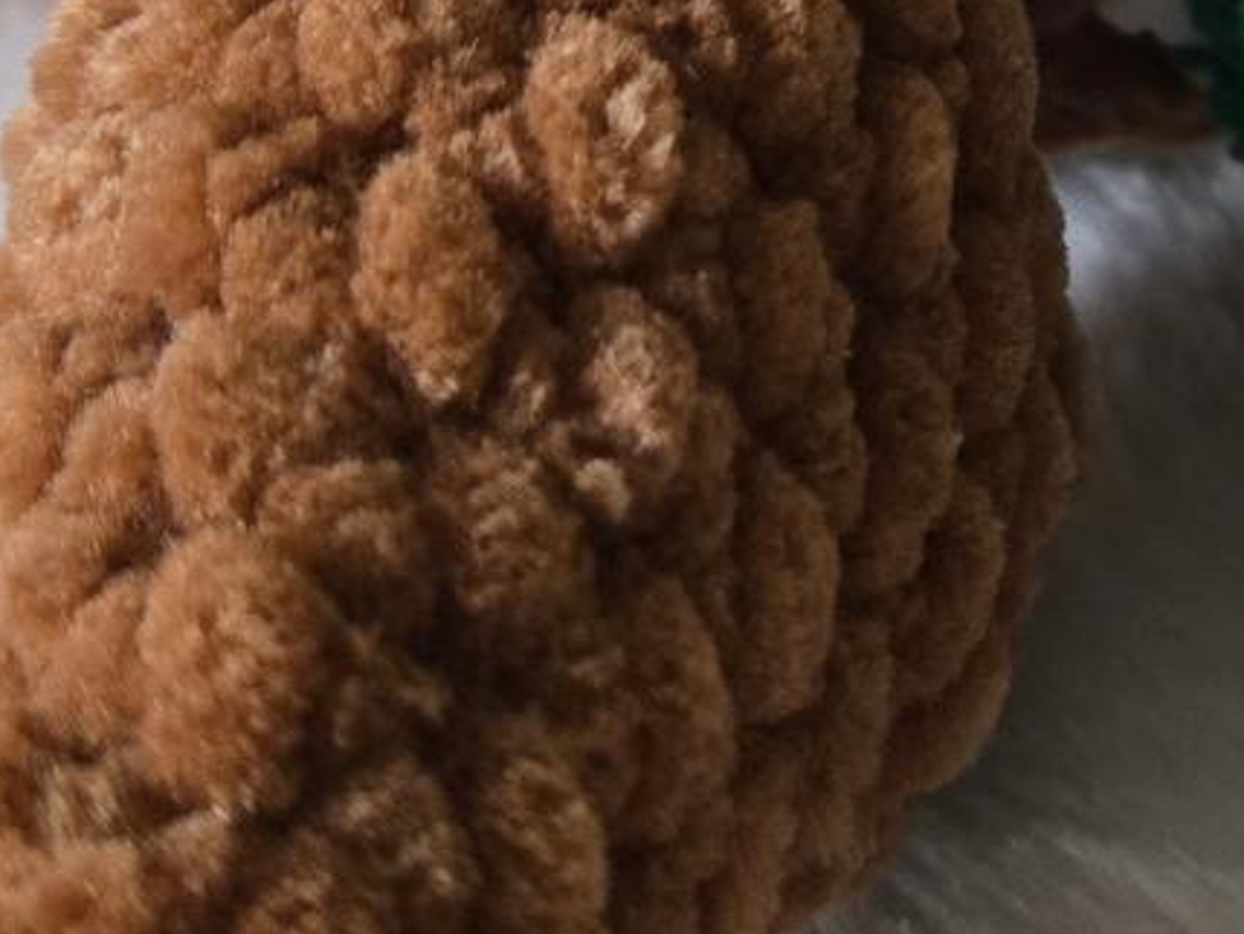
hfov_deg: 18.6
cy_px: -78
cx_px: 1221
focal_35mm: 103
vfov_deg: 14.1
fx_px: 3703
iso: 1000
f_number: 1.8
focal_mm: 5.4
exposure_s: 1/120
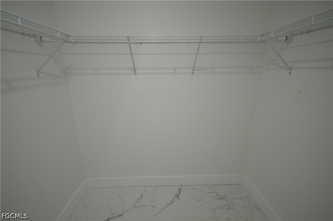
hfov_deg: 100.5
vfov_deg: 77.1
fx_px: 138
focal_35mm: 15
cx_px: 166
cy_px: 110
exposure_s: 1/60
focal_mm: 10
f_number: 4
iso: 400
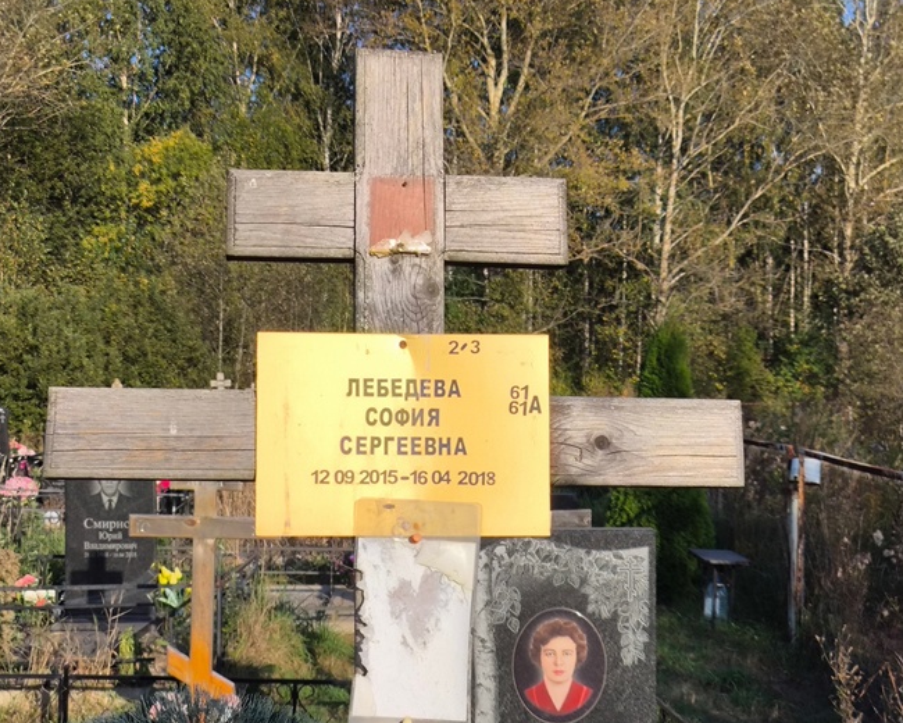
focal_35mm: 60
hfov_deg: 31.4
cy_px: 388
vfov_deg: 25.4
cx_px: 427
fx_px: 1604
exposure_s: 1/1410
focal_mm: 4.71
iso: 50
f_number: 1.7
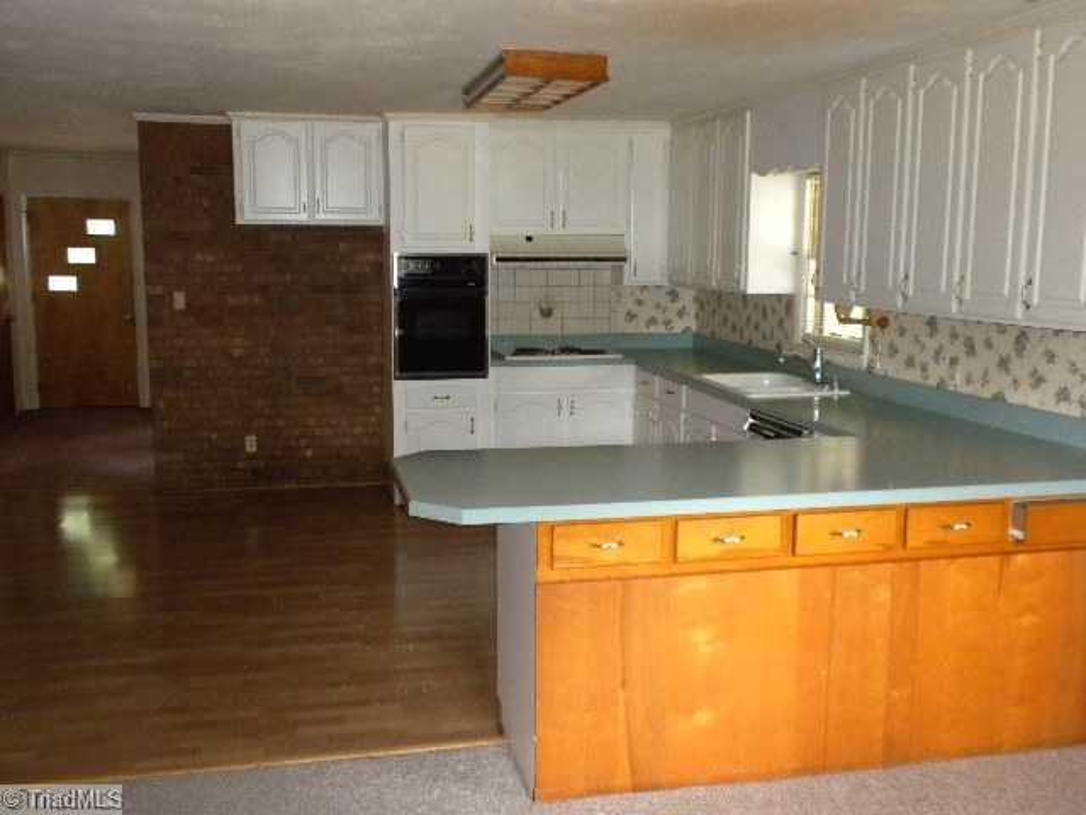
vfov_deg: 38.7
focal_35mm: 37
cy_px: 408
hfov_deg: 50.1
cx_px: 543
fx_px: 1161
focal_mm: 6.6
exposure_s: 1/30
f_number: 3.5
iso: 419
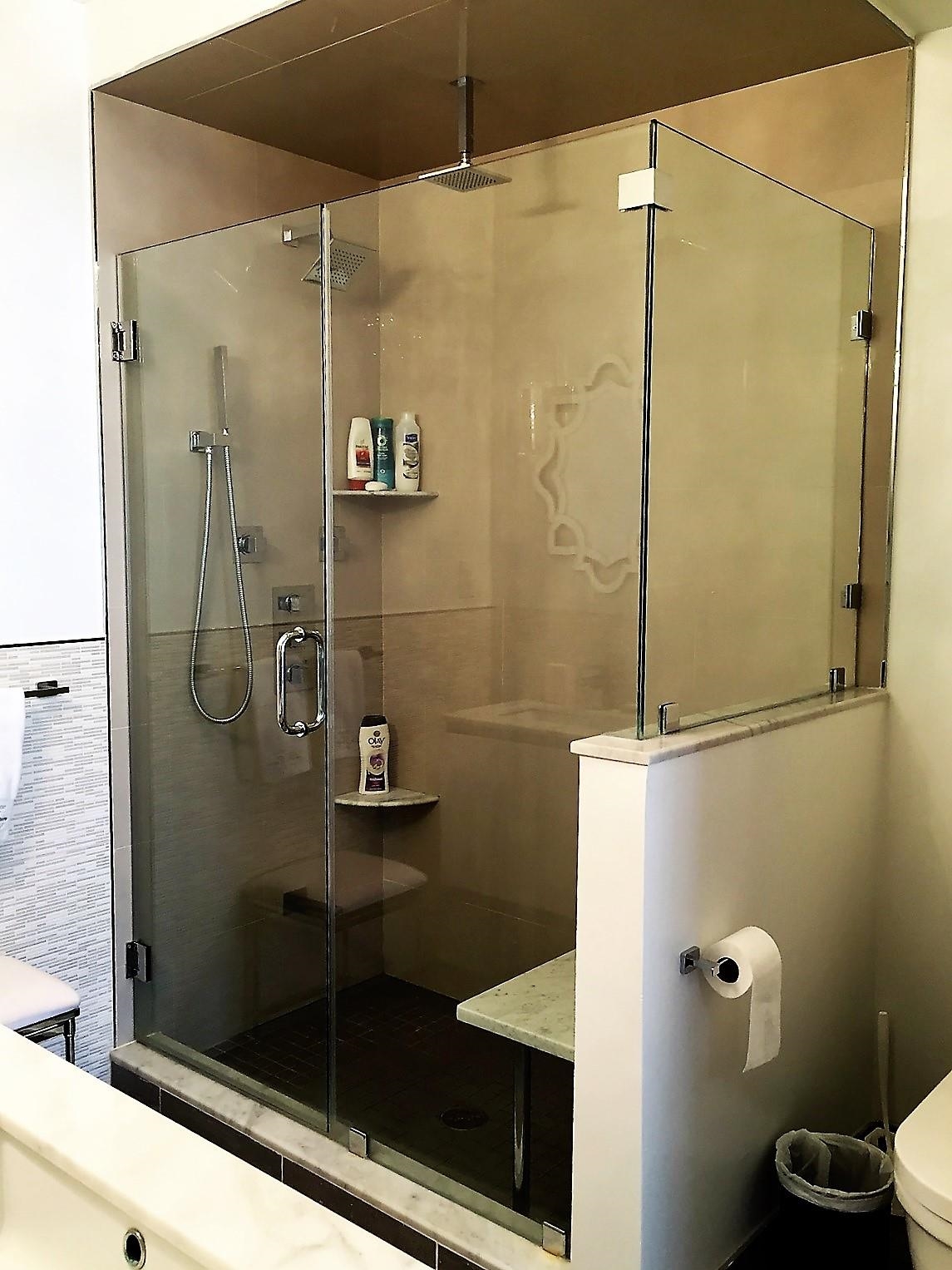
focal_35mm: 29
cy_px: 635
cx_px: 476
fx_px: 1064
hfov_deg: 48.2
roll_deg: +2.2
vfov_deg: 61.7
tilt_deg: -4.8
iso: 64
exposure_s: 1/30
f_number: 2.2
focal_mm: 4.15
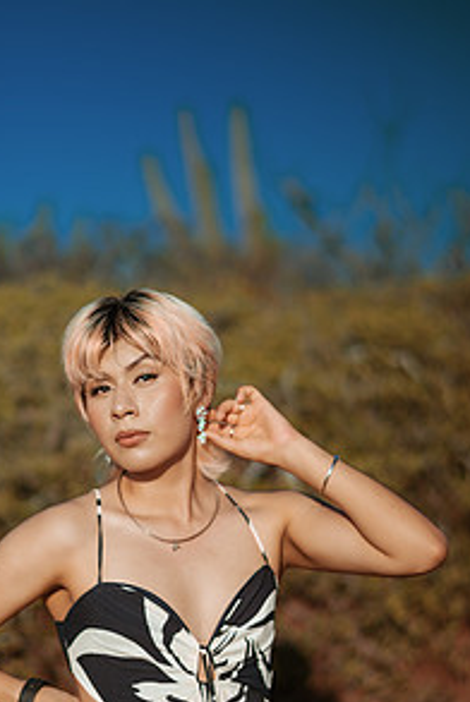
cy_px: 443
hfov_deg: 15.4
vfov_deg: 22.8
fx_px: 1739
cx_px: 211
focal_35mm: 89
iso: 50
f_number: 1.4
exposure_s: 1/8000
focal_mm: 58
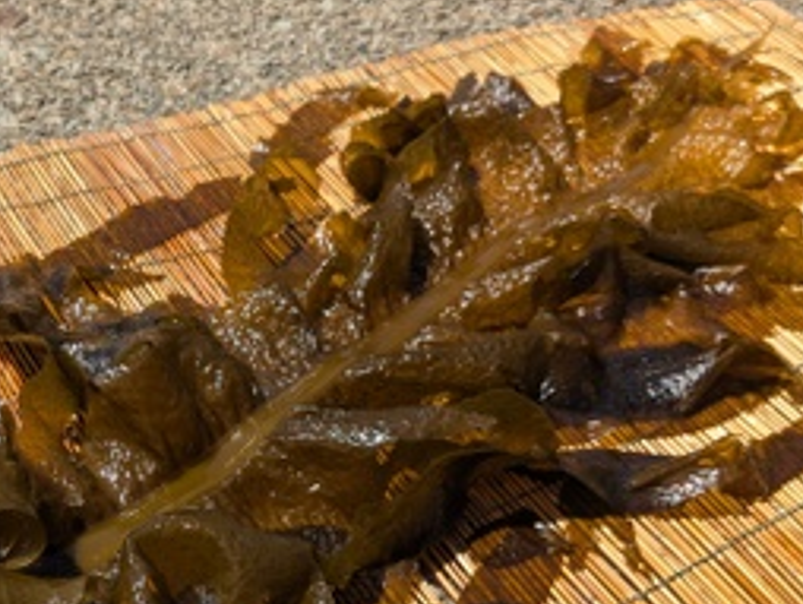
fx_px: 1184
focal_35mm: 51
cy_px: 506
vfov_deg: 27.9
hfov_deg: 36.5
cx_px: 190
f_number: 1.73
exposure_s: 1/3344
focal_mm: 4.38
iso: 52
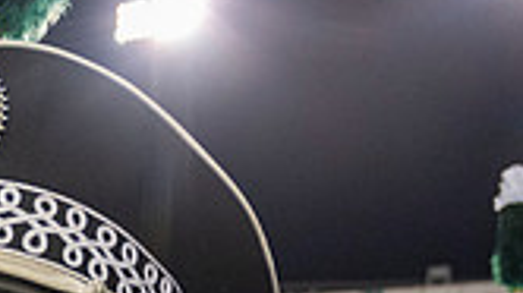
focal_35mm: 88
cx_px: -60
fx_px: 1219
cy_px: 562
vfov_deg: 12.3
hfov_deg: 22.7
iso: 2500
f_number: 4
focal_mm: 24
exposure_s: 1/500
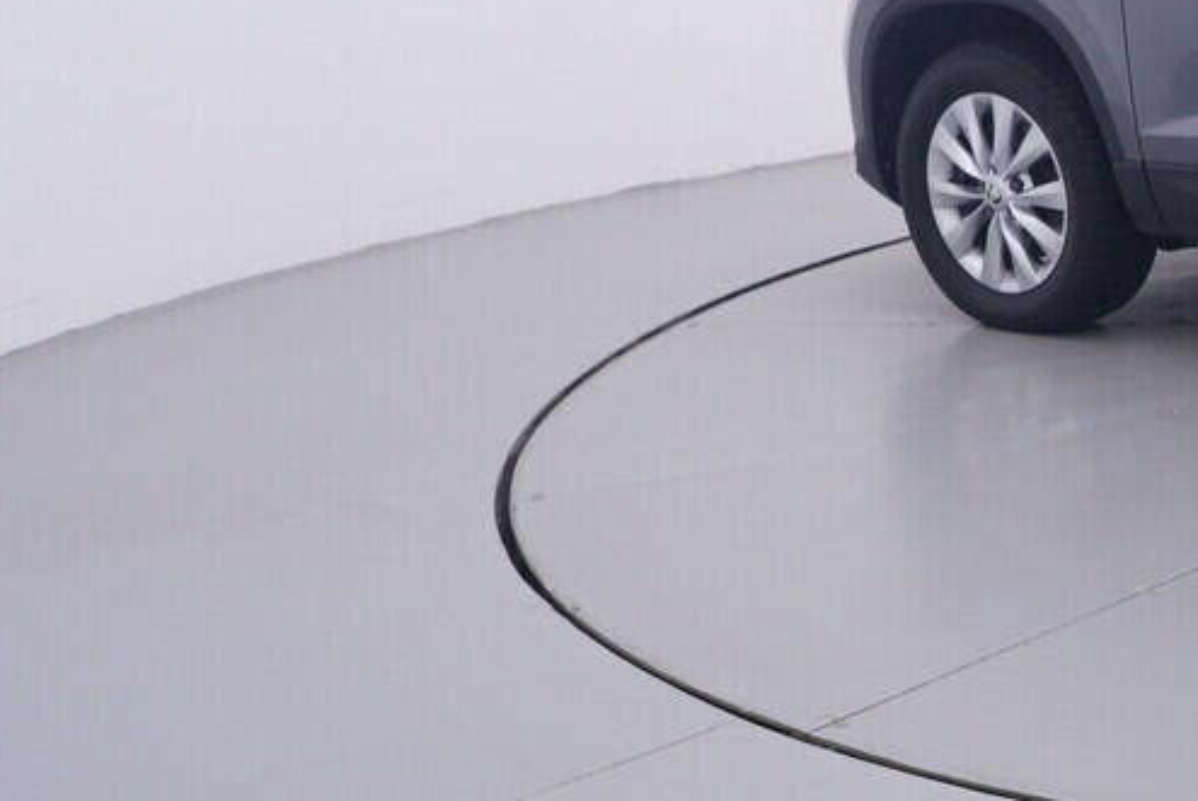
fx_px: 2180
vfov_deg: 20.8
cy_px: 378
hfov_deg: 24.8
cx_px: 1716
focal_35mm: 65
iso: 200
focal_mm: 15
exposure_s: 1/80
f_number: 5
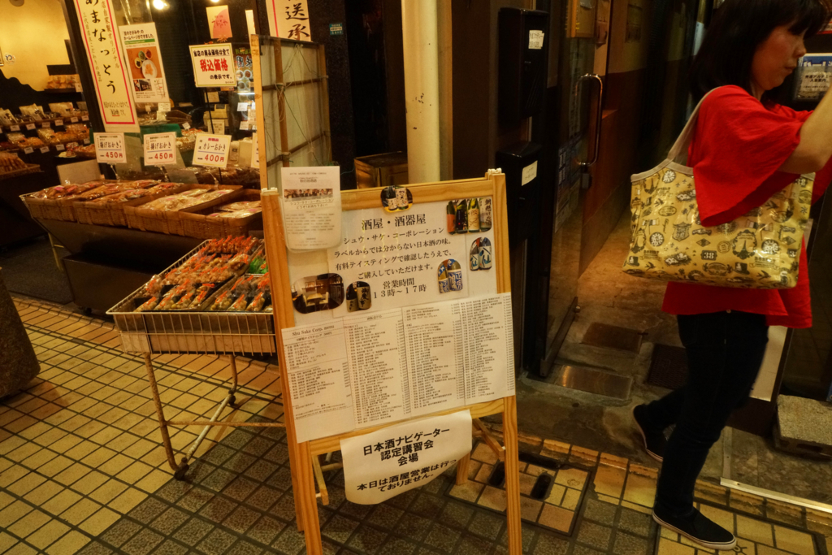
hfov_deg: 73.7
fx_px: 555
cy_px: 278
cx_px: 416
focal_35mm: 24
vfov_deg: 53.1
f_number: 16
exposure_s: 1/40
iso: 6400
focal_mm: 24
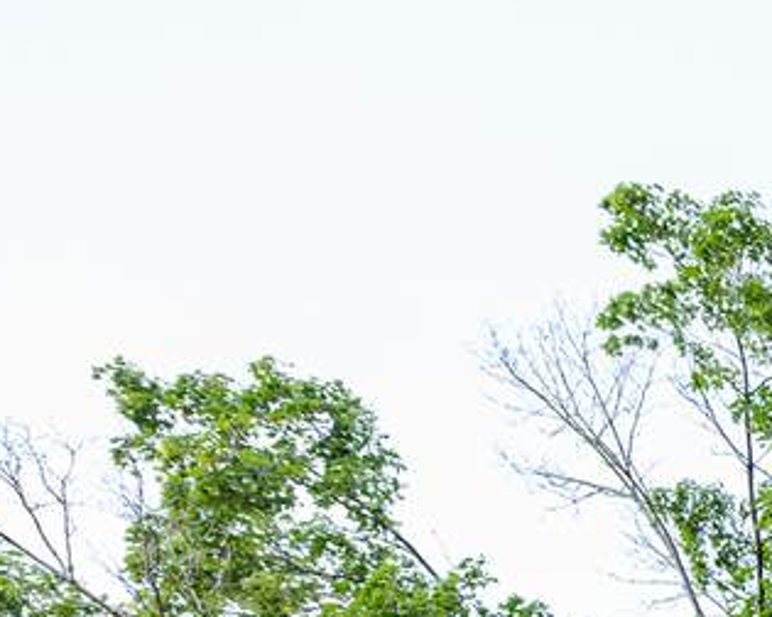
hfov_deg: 21.4
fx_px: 1302
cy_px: 990
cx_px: 1392
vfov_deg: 21.3
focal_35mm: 57
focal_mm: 14
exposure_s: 1/160
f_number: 4.5
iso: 250
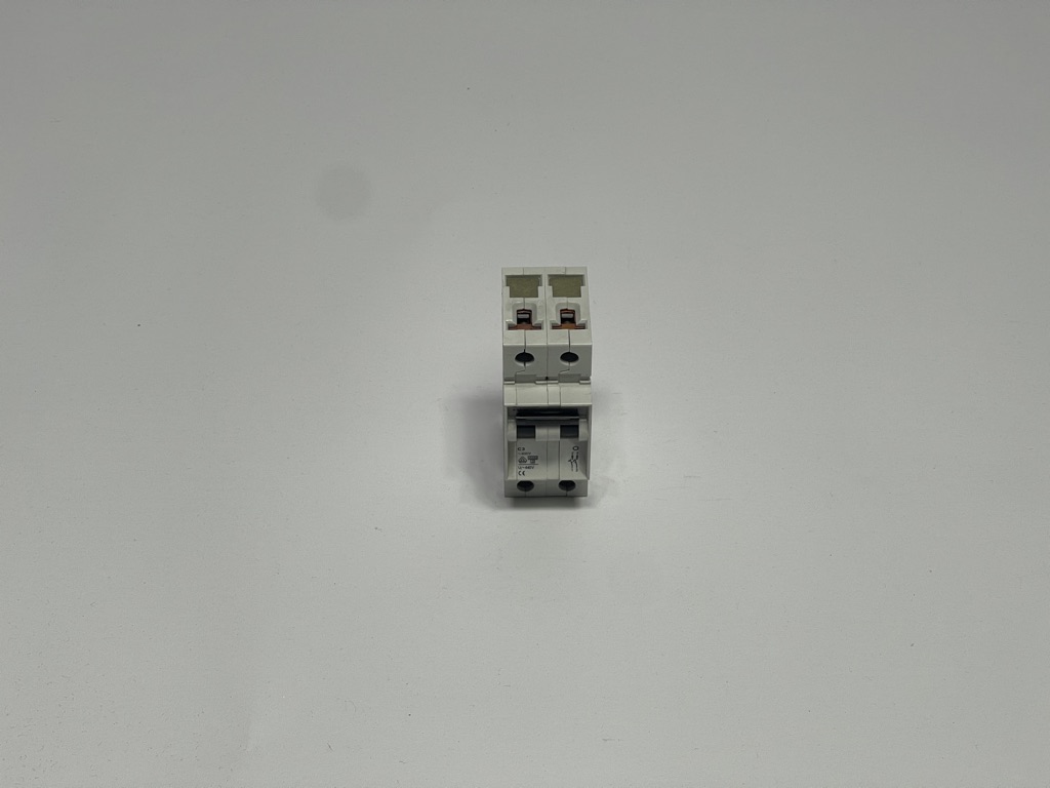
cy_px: 394
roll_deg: -0.6
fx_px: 1941
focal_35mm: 64
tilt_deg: -41.1
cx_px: 525
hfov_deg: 30.3
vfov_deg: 22.9
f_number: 2.2
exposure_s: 1/100
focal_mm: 7.5
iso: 40
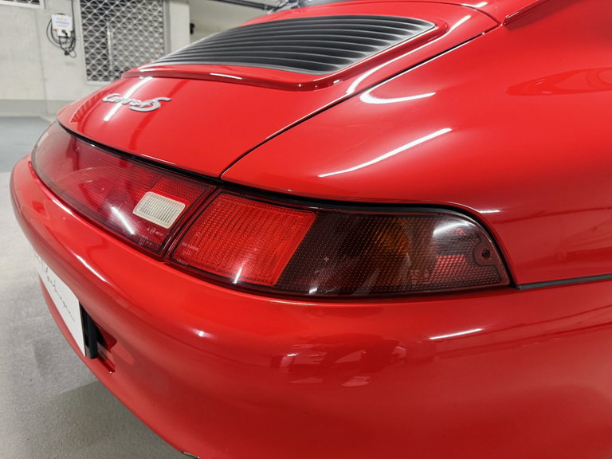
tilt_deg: -17.5
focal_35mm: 24
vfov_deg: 56.8
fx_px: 424
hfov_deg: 71.6
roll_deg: -4.1
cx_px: 306
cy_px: 230
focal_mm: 6.76
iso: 250
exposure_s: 1/50
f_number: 1.78
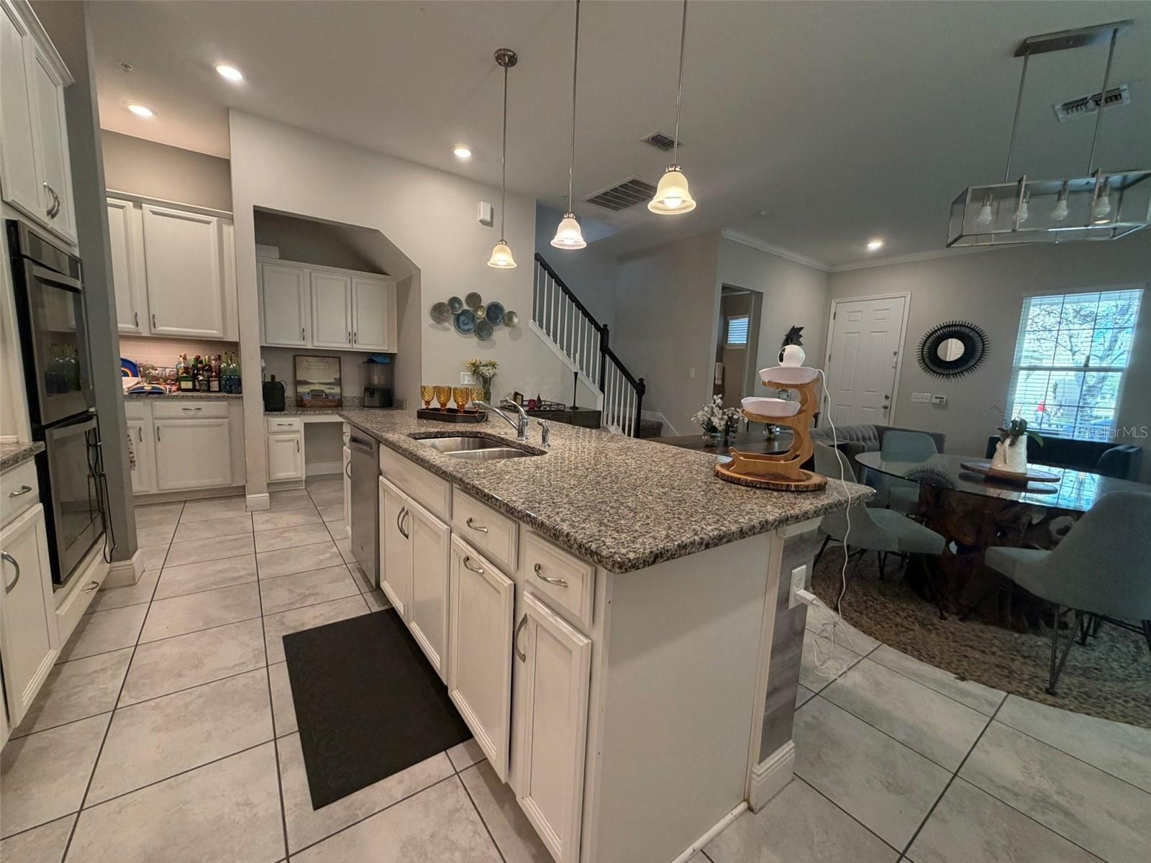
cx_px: 576
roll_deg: -3.1
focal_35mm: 14
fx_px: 466
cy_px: 432
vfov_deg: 85.7
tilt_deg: -7.6
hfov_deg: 102.1
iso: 200
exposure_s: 1/60
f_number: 2.2
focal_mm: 2.22
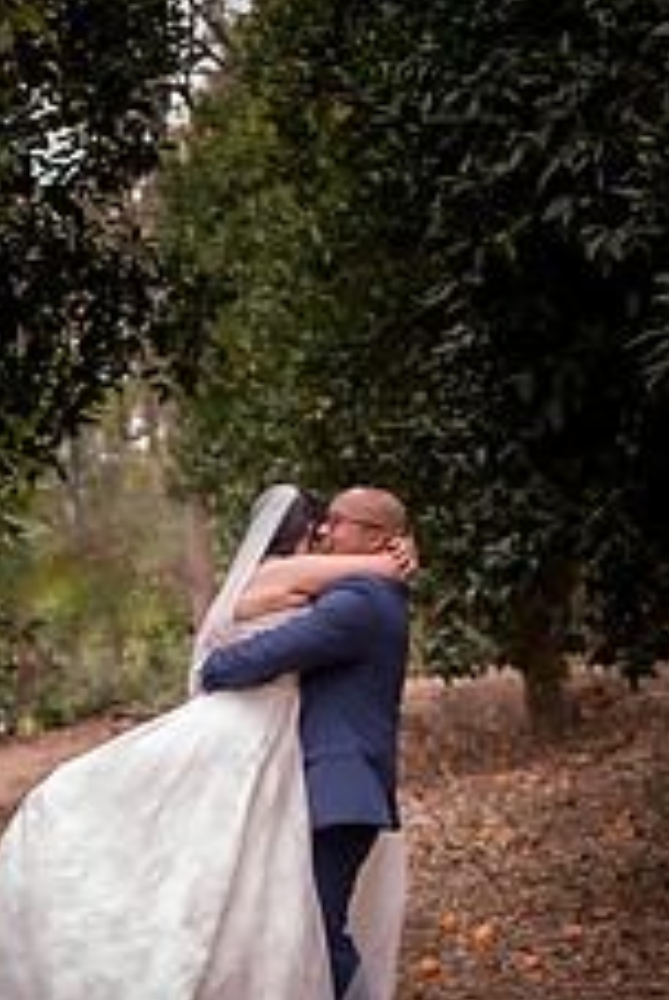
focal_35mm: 102
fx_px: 2834
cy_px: 634
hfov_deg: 13.4
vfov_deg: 19.9
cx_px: 238
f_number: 2
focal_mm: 40
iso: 100
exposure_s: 1/80
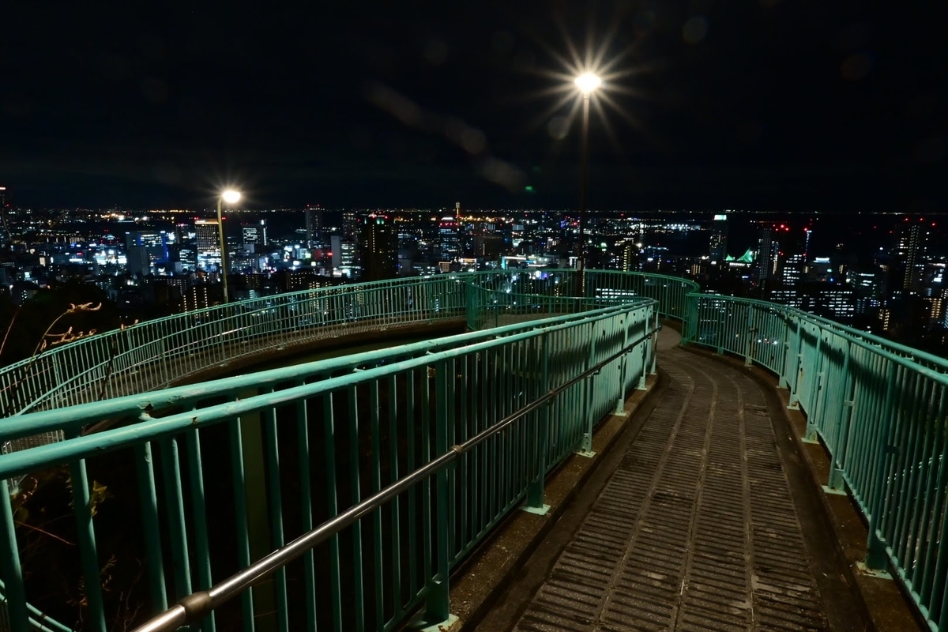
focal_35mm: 21
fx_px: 553
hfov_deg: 81.2
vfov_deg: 59.5
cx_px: 474
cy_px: 316
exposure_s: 1/1.6
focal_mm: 14
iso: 800
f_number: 16
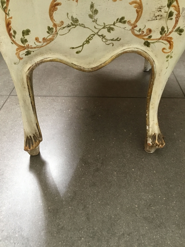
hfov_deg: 45.4
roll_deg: +2.2
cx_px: 92
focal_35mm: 31
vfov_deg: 58.4
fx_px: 221
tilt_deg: -38.8
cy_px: 124
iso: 200
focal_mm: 3.3
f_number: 2.4
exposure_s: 1/33
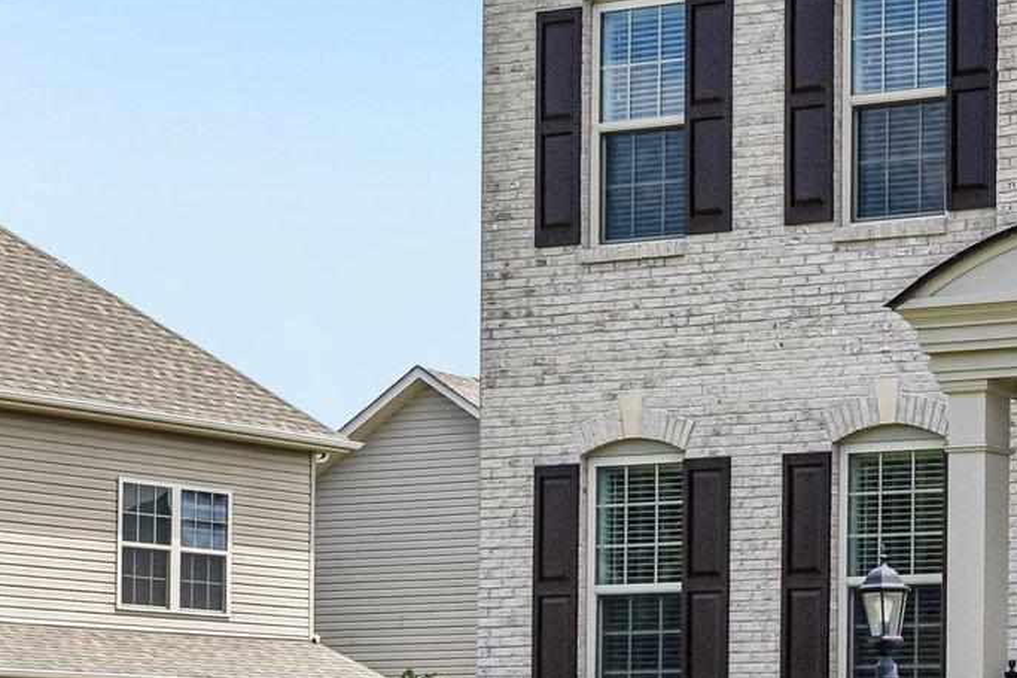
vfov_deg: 13.0
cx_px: 1380
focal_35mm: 105
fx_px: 2965
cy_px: 270
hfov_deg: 18.0
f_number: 8
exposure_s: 1/1600
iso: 400
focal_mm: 35
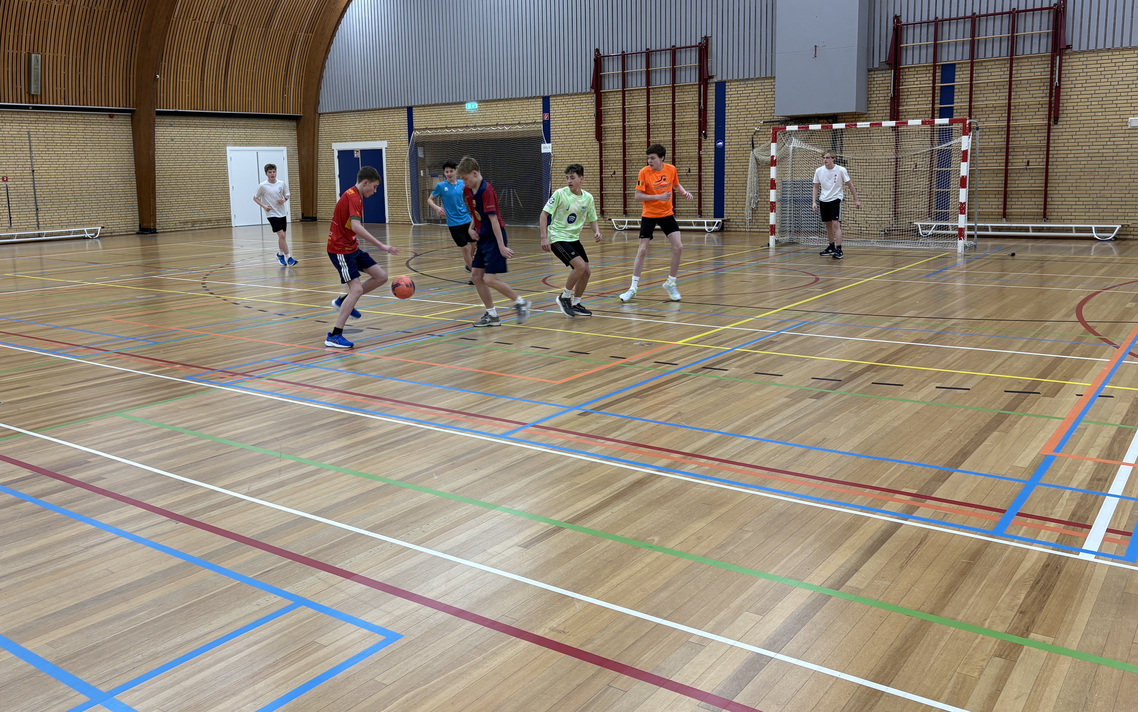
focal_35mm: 31
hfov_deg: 61.1
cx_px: 510
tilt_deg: -7.7
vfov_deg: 40.4
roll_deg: +2.5
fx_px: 961
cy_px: 287
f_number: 1.6
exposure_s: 1/100
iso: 100
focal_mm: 5.96
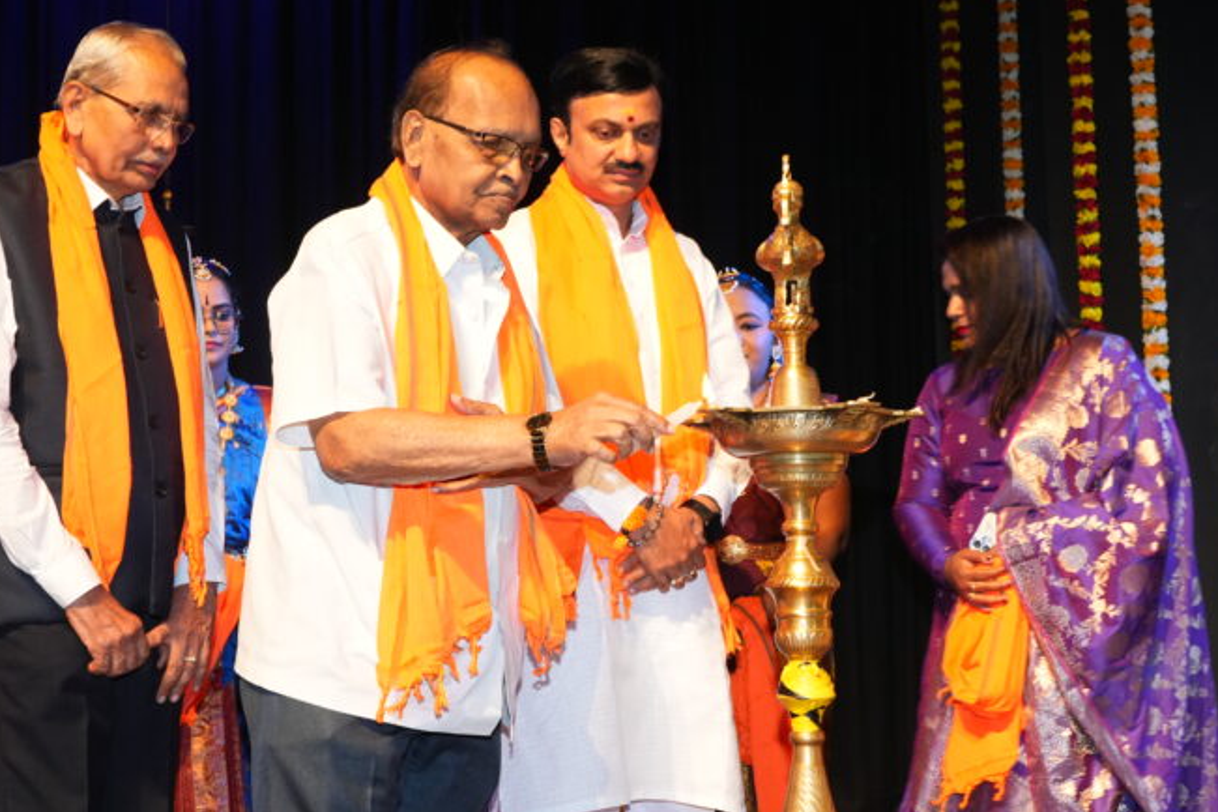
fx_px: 1996
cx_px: 526
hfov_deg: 33.9
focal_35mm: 59
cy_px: 397
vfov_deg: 23.0
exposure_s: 1/100
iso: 3200
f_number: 8
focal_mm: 50
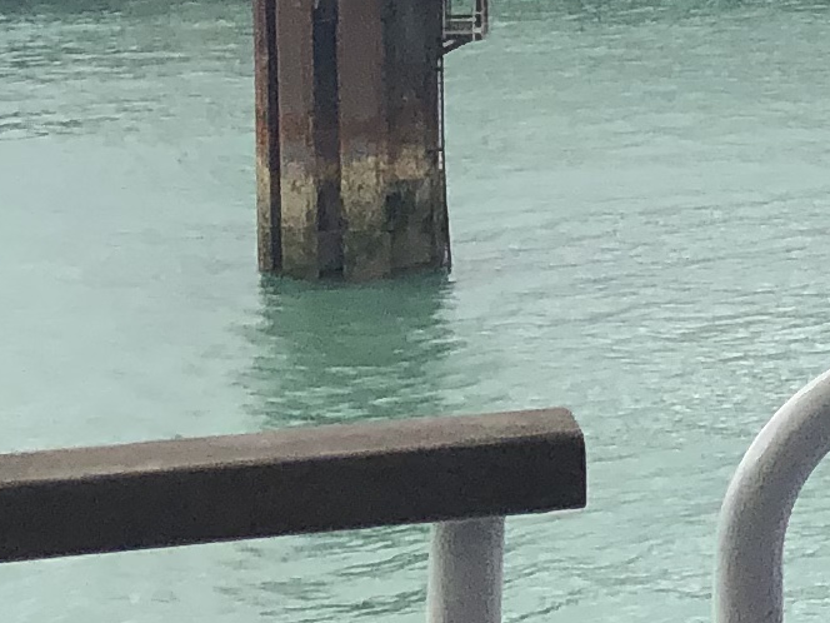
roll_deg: -0.4
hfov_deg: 9.7
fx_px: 4076
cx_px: 2261
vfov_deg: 8.6
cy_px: -145
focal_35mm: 170
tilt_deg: -4.2
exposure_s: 1/1779
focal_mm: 3.99
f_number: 1.8
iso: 20
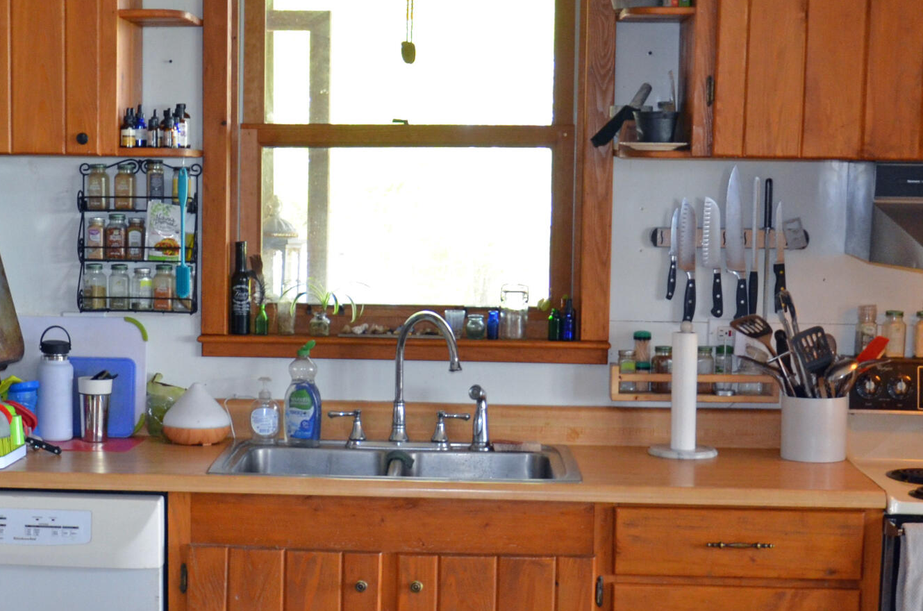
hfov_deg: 28.1
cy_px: 386
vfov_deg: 19.0
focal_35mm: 71
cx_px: 237
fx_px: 1820
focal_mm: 21
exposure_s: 1/60
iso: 800
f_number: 3.8
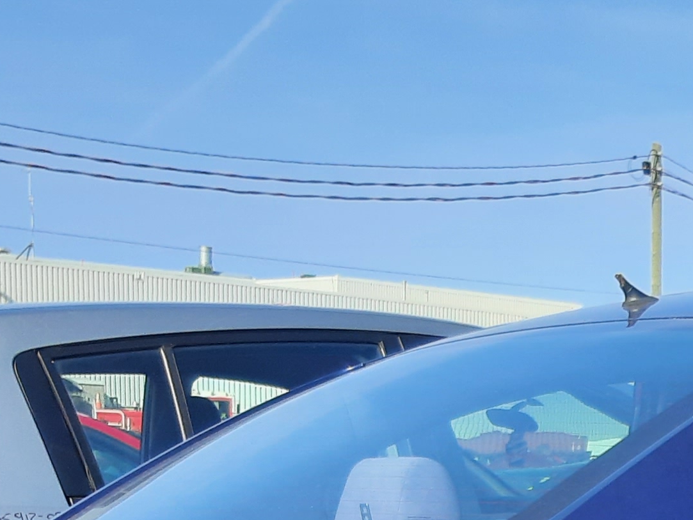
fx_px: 1923
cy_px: 806
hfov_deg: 19.2
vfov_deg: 14.3
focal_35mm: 96
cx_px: 841
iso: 40
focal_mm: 3.92
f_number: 1.7
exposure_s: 1/717
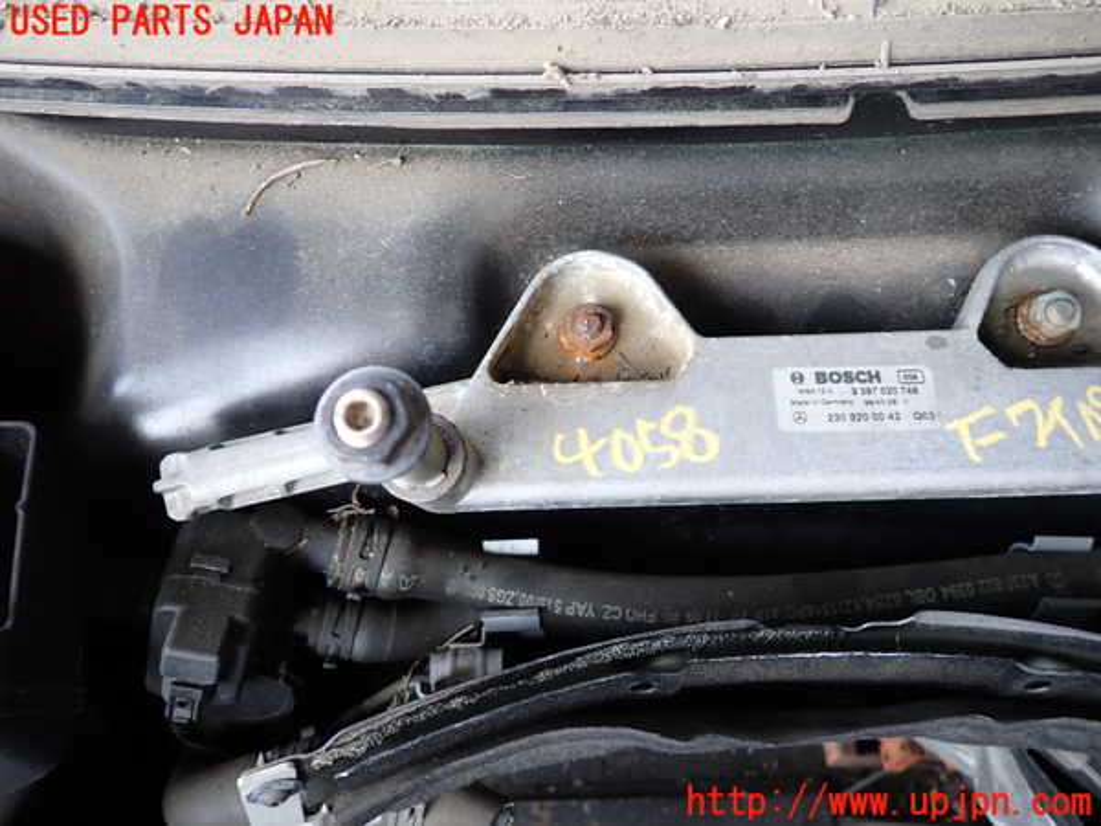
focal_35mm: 25
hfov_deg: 69.4
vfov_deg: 54.9
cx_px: 550
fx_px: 795
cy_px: 413
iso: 200
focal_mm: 4.5
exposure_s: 1/80
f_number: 2
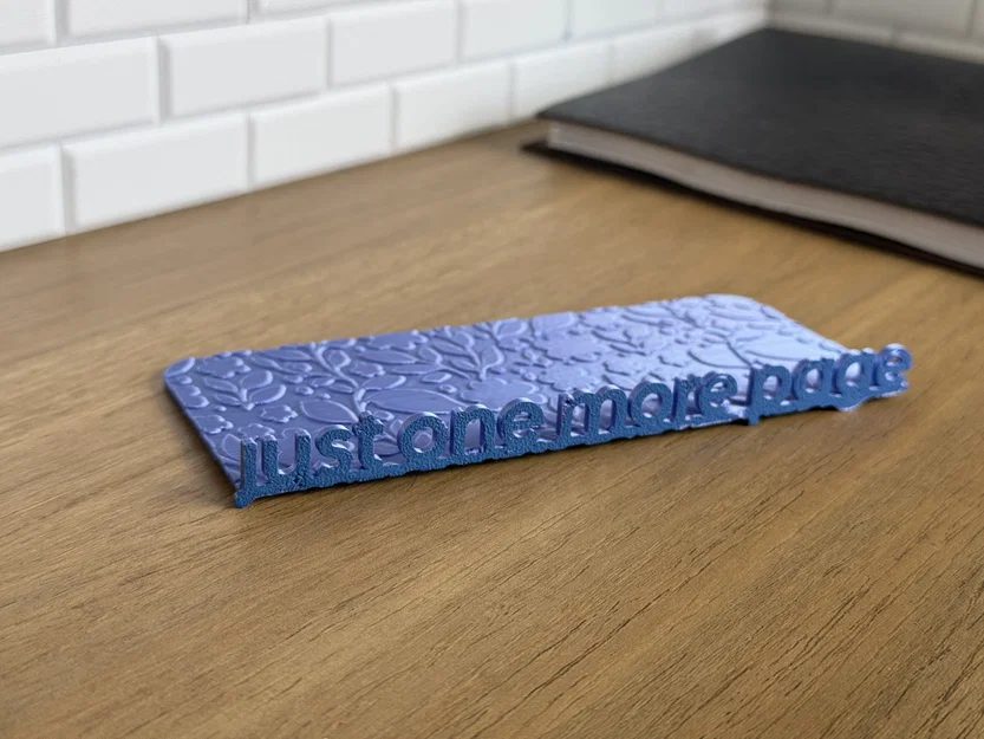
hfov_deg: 39.7
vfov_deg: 30.3
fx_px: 1365
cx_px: 492
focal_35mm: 48
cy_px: 370
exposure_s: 1/121
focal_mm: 6.76
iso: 80
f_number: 1.78
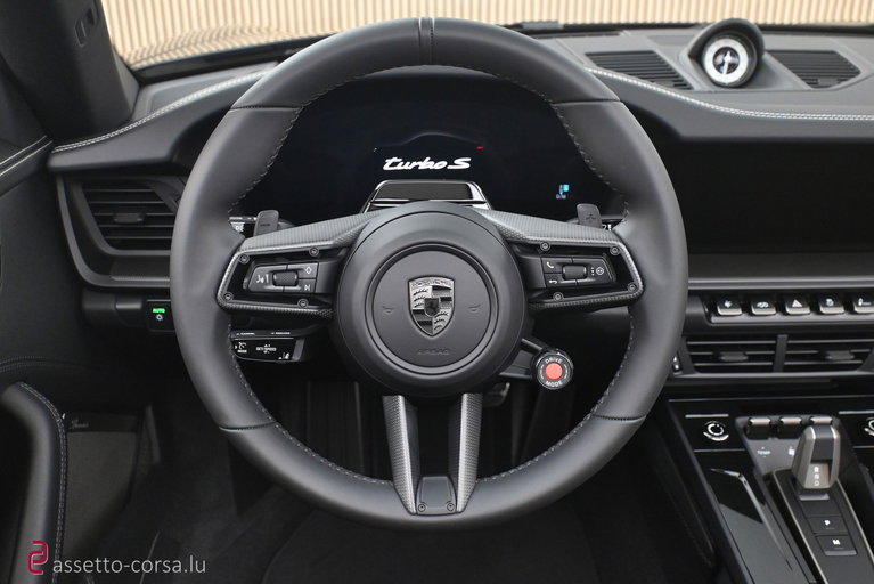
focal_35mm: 36
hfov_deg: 53.1
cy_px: 292
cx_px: 437
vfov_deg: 36.9
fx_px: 874
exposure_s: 1/30
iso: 2000
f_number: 4.2
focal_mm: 24
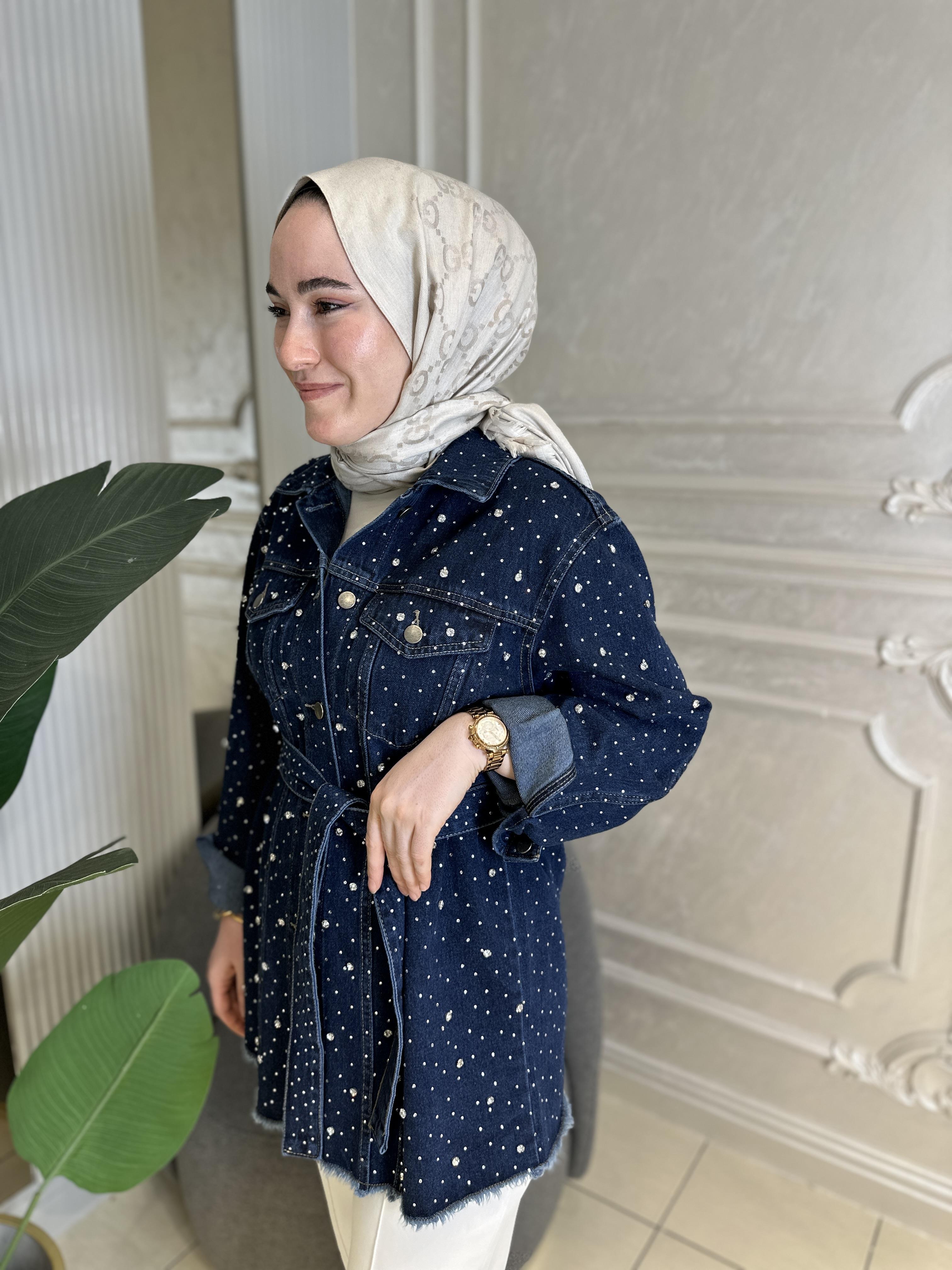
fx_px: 880
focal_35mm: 24
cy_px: 635
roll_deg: -0.4
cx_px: 476
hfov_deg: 56.8
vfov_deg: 71.6
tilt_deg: -12.3
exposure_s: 1/174
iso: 64
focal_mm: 6.86
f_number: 1.78
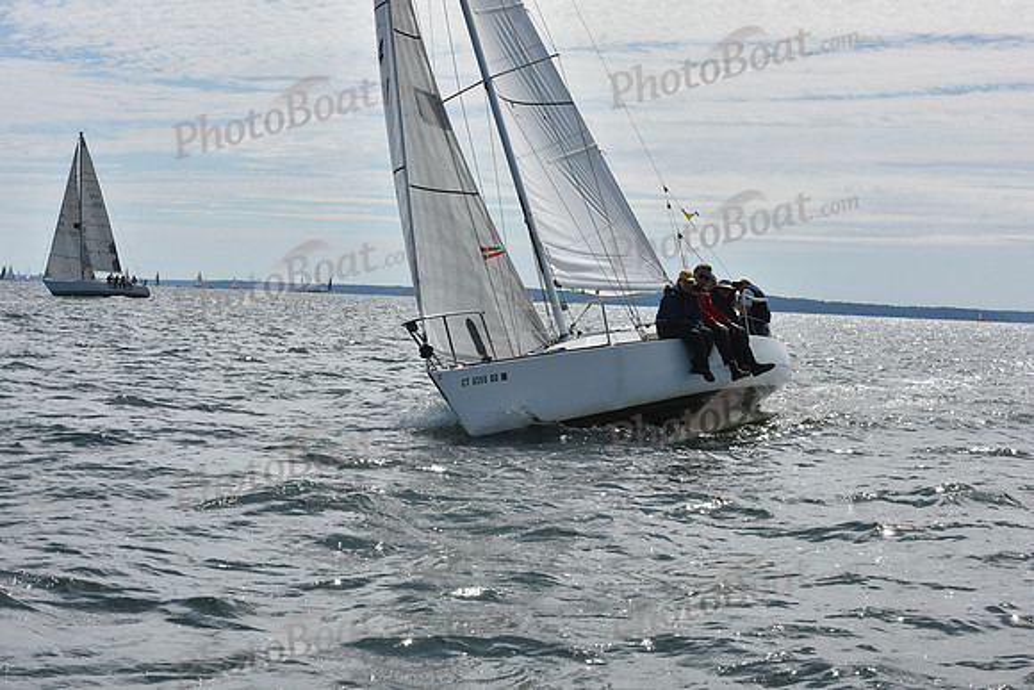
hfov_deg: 28.8
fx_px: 2011
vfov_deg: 19.5
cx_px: 517
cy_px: 345
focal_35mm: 70
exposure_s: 1/1000
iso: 320
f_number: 13
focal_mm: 70
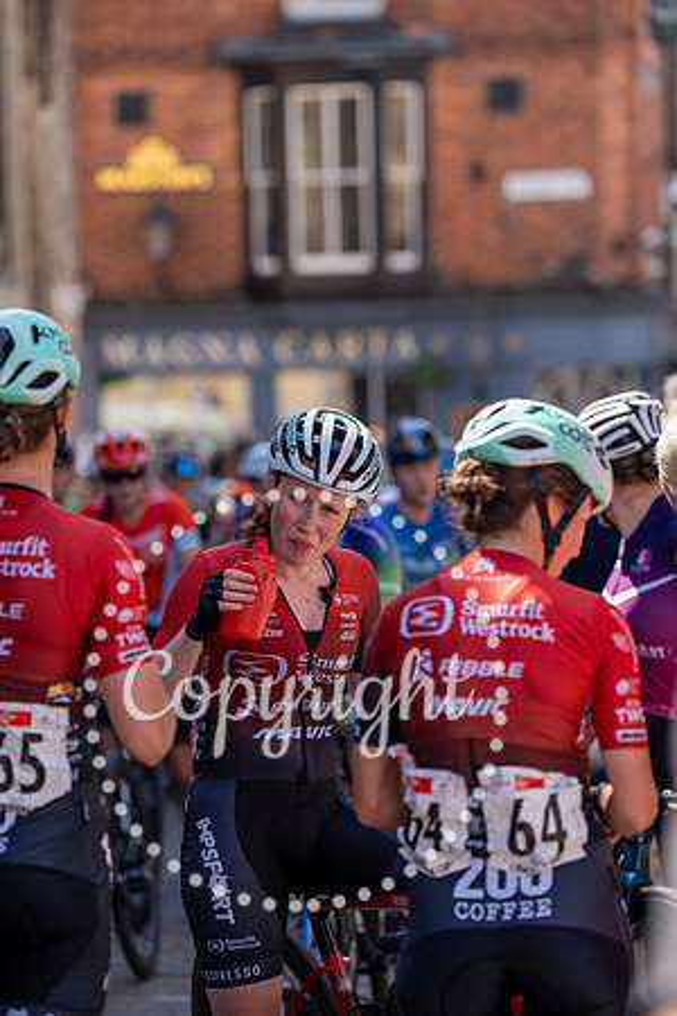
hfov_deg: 9.5
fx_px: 4062
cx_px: 338
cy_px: 508
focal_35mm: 144
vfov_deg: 14.3
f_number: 3.5
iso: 100
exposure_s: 1/400
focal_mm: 144
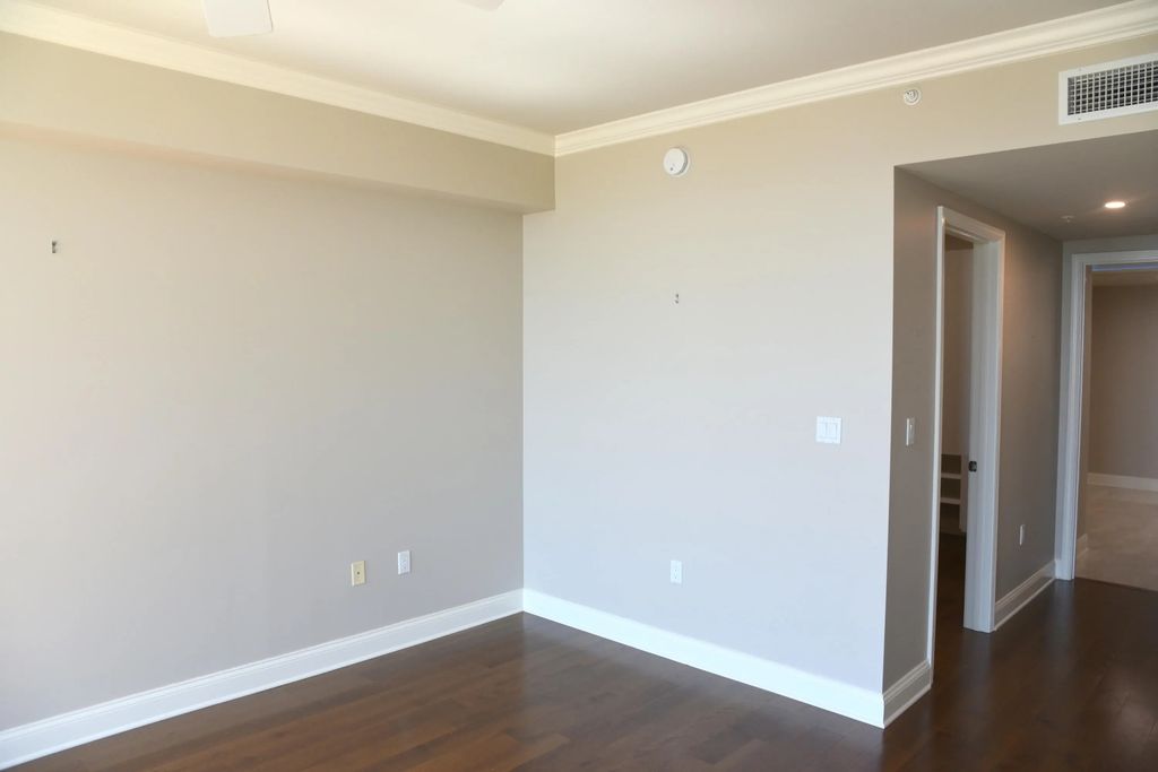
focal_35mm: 24
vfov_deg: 53.1
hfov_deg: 73.7
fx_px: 772
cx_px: 579
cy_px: 386
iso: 400
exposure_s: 1/125
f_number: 6.3
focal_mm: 24
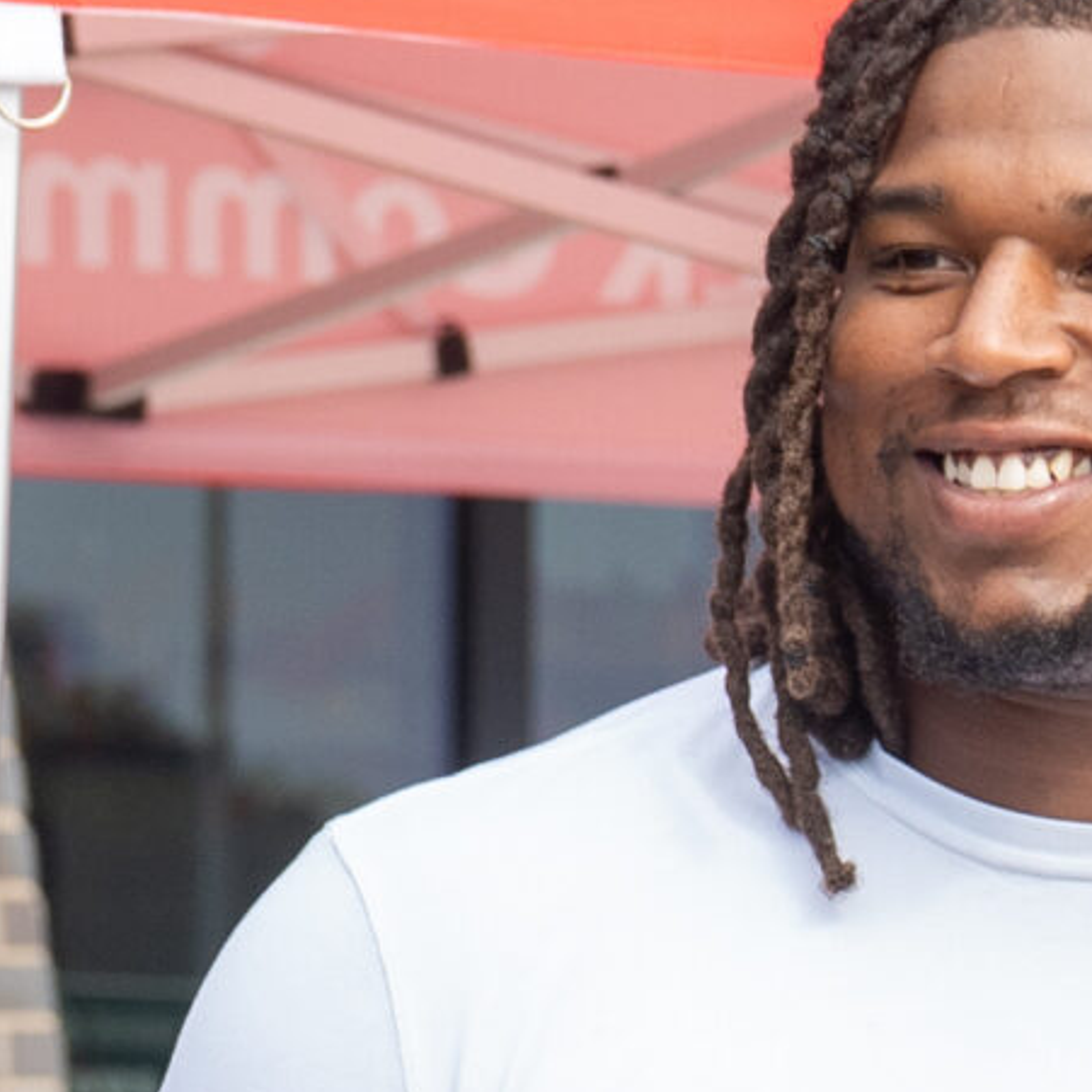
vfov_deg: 5.7
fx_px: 10850
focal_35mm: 304
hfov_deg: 5.6
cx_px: 2436
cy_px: 1643
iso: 400
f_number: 4
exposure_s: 1/500
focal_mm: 42
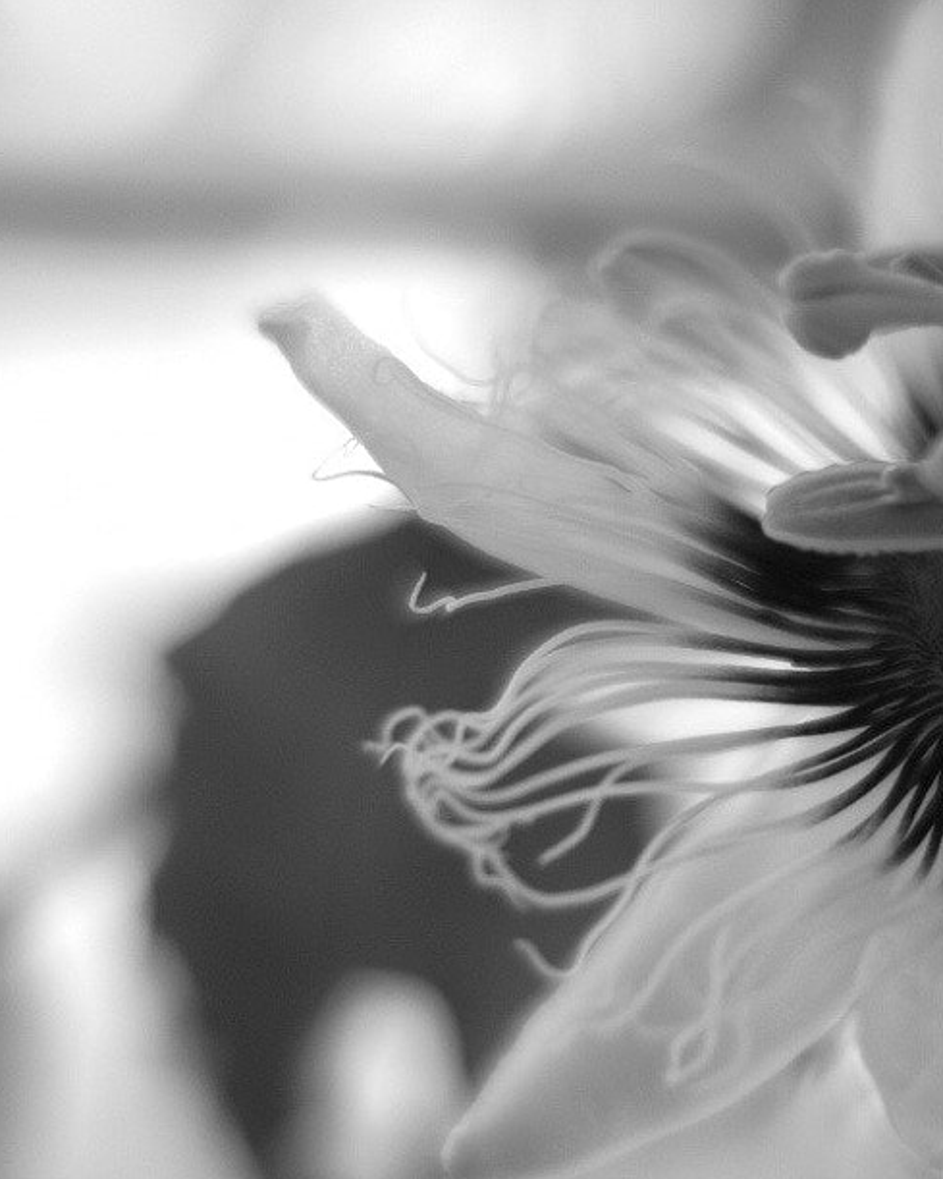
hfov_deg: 17.3
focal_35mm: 86
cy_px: 683
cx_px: 1037
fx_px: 2999
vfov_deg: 22.2
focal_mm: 23
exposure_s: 1/80
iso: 100
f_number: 2
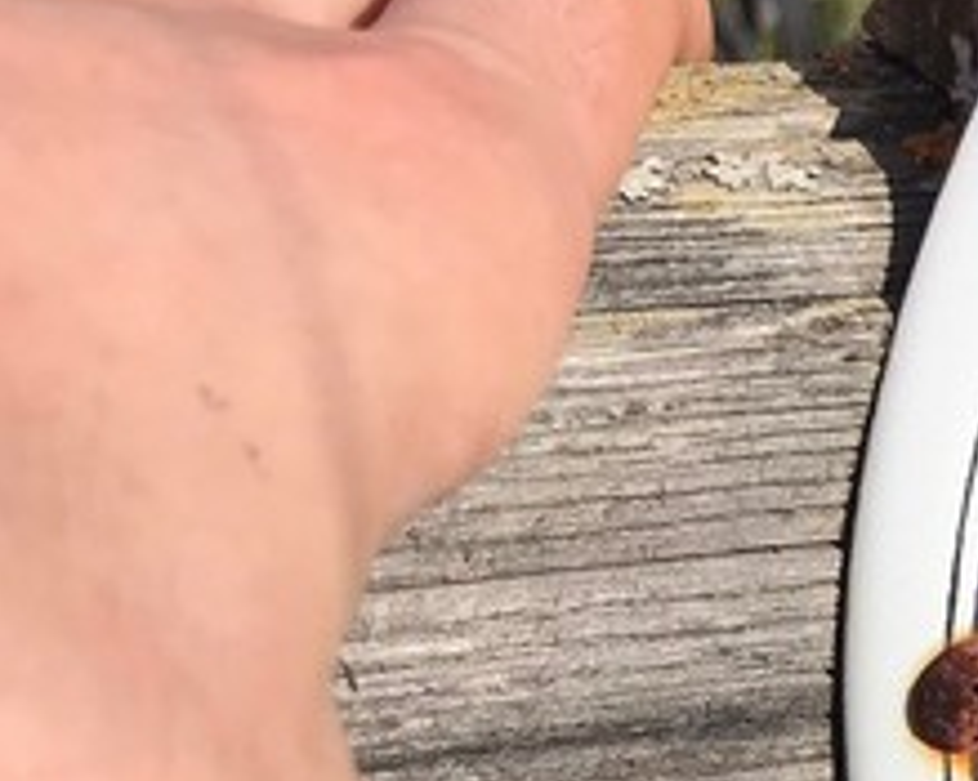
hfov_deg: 17.7
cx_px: 1349
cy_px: 852
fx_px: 2893
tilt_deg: -30.2
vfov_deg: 15.0
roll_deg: -5.2
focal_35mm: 100
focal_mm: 3.99
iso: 20
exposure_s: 1/5051
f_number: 1.8
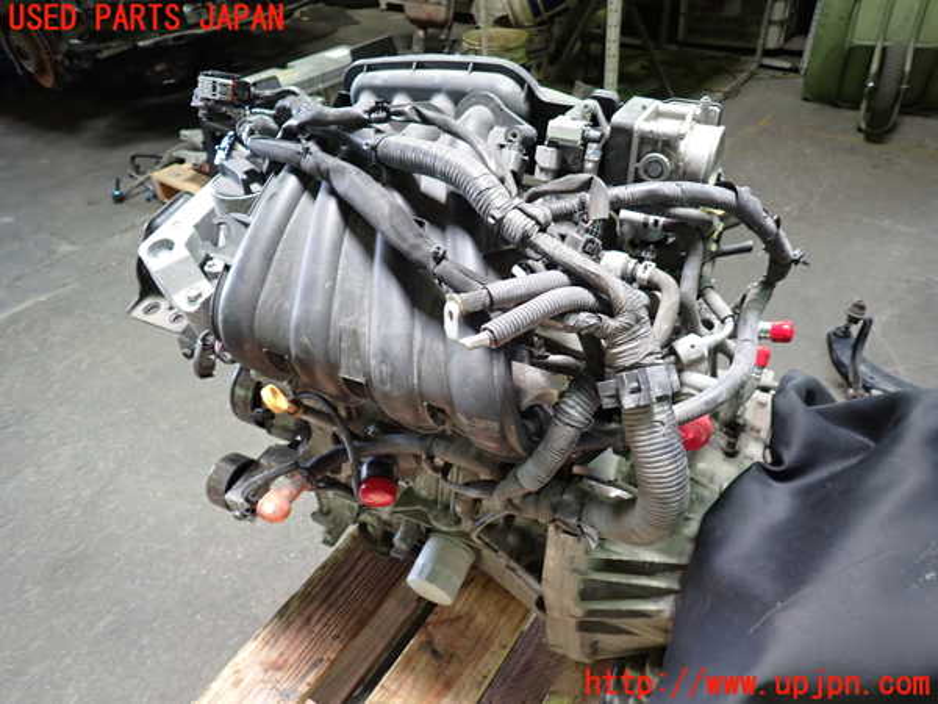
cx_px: 469
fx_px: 677
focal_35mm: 25
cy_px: 352
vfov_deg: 54.9
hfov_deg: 69.4
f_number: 2
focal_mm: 4.5
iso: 200
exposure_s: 1/30
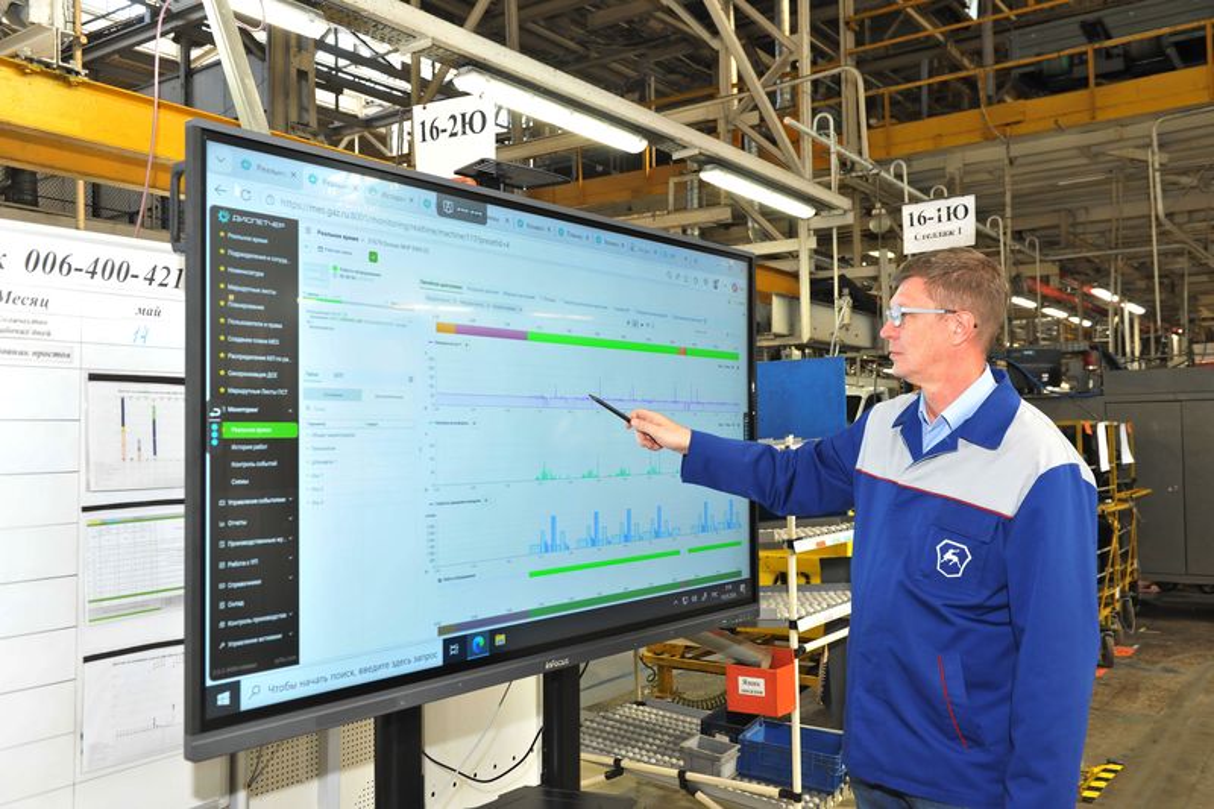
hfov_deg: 58.7
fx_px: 1079
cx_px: 607
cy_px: 404
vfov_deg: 41.1
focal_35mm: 32
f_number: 6.3
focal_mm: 32
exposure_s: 1/60
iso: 2000
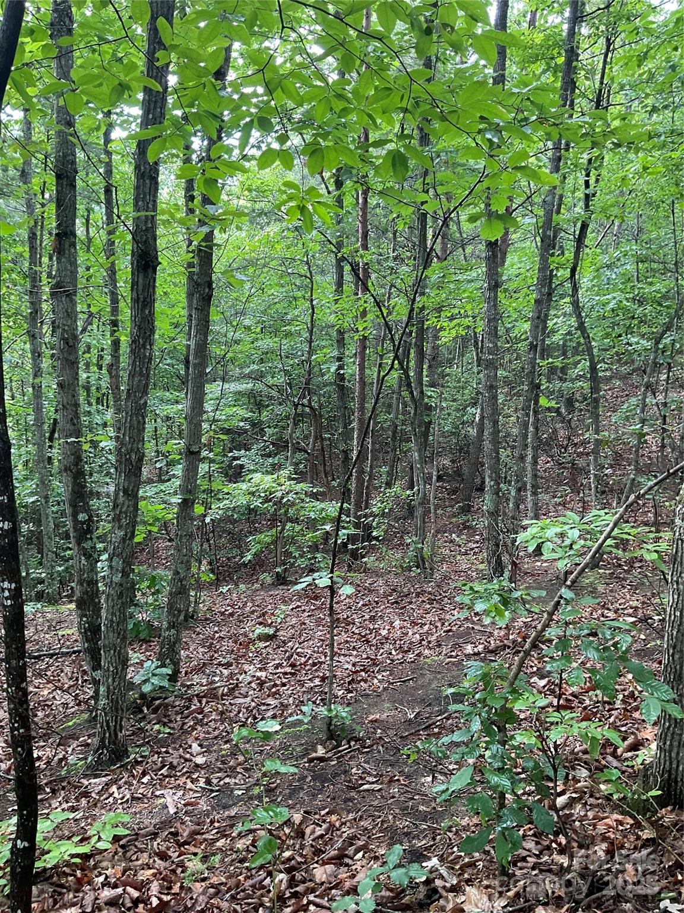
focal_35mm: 29
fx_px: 764
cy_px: 456
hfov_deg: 48.2
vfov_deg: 61.7
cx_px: 342
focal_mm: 3
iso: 64
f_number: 1.8
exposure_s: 1/60
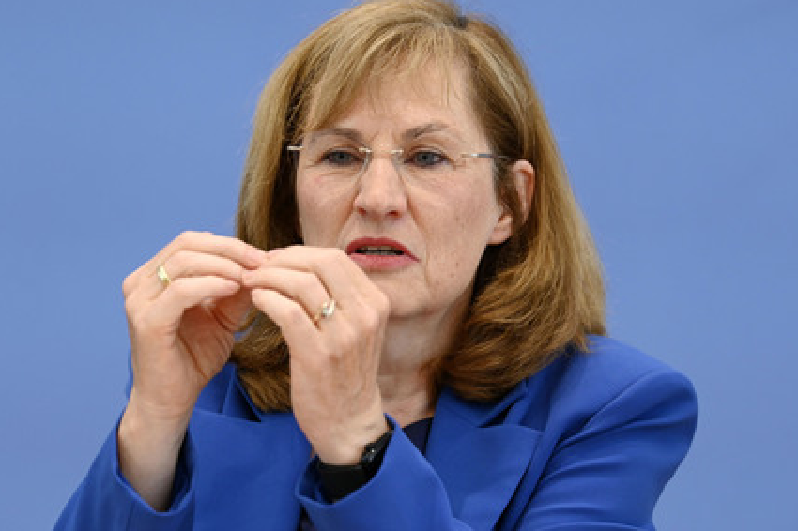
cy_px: 259
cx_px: 399
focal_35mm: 175
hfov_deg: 11.8
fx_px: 3877
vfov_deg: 7.8
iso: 2000
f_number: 5
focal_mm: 165
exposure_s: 1/500
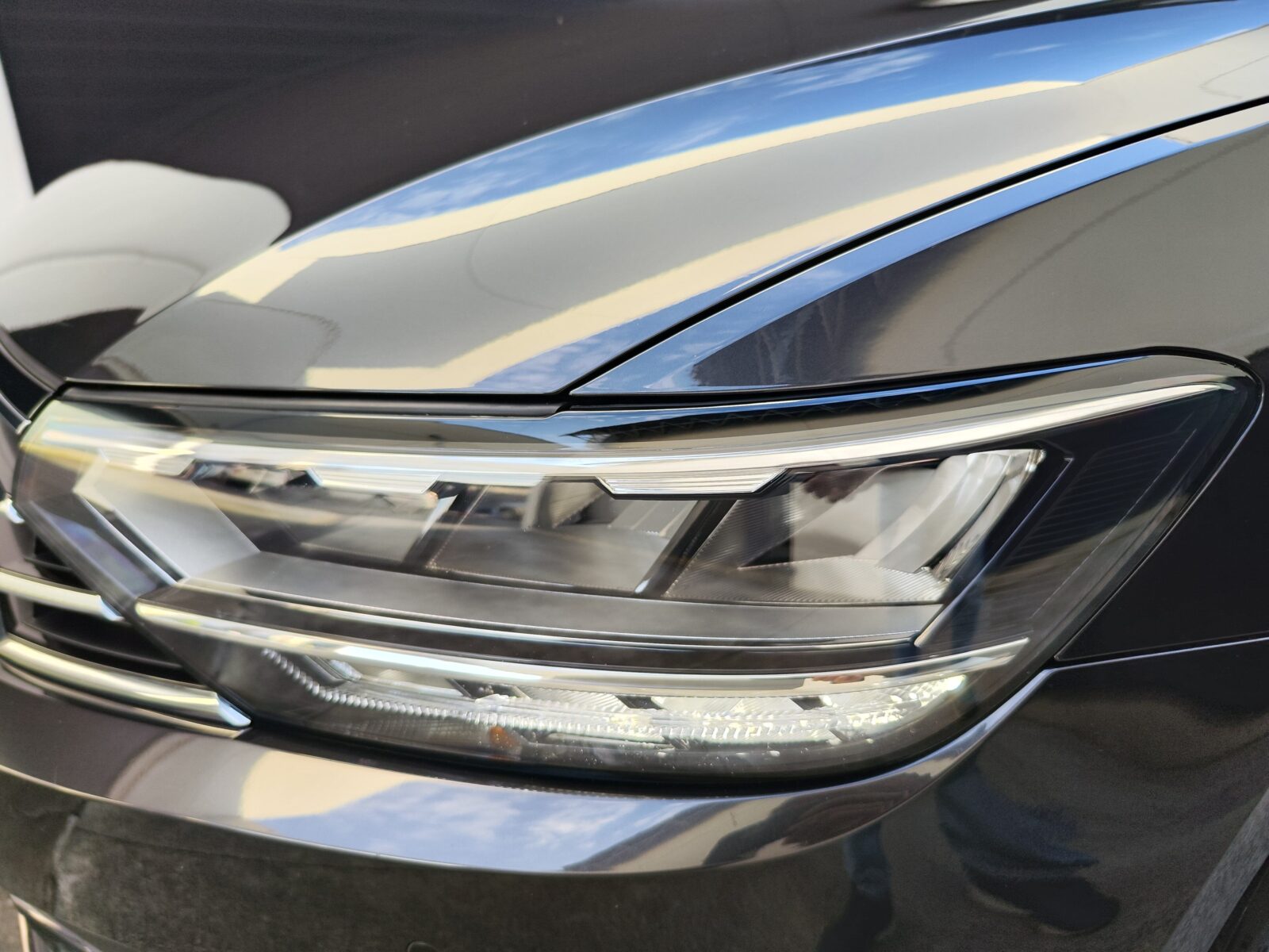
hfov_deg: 73.9
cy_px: 476
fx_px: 843
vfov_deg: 58.9
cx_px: 634
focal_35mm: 23
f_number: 1.69
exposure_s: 1/119
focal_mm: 7.01
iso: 50
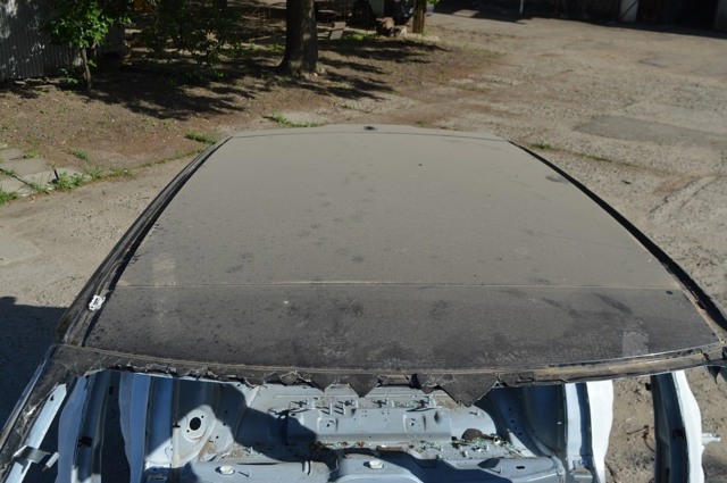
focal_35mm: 38
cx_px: 364
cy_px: 242
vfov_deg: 35.4
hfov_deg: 51.3
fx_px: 756
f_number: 9
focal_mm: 25
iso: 100
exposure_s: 1/320
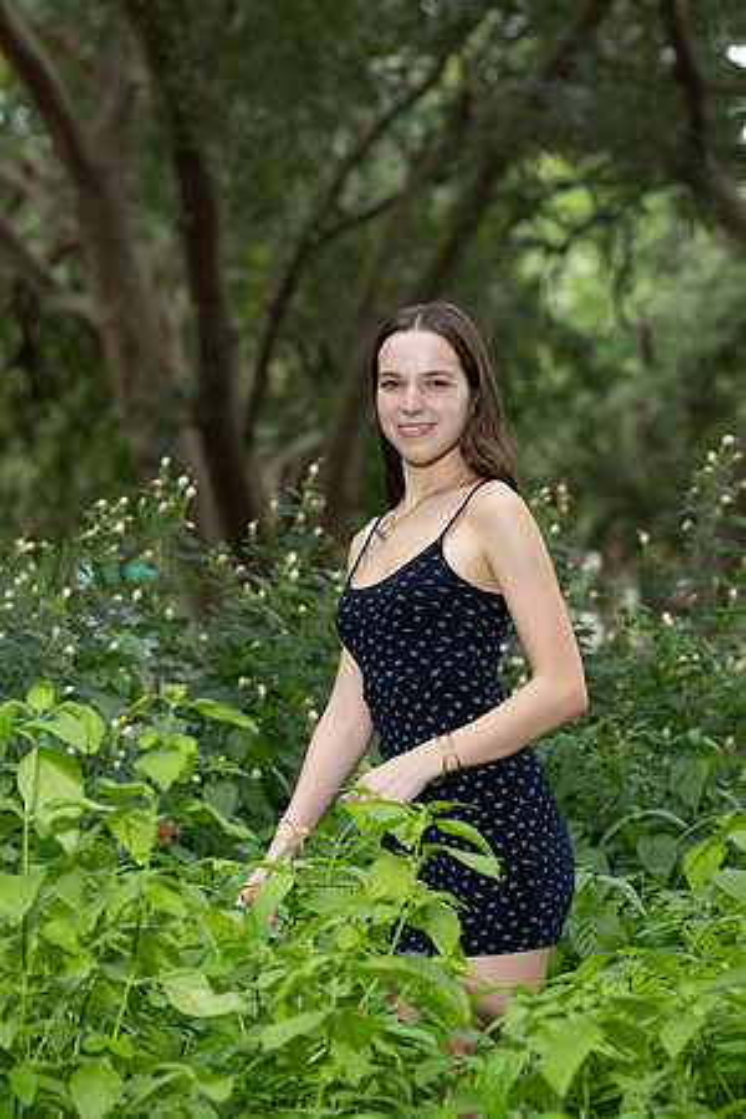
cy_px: 560
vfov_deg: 10.3
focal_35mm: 200
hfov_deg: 6.9
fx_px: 6216
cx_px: 373
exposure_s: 1/200
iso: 1000
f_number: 8
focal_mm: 200
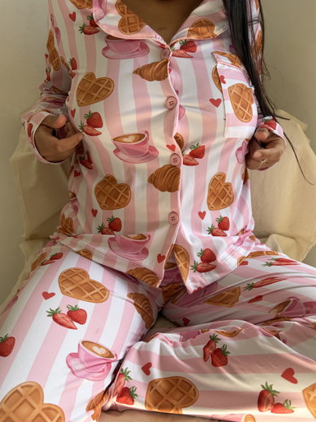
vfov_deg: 65.3
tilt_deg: -22.3
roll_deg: +1.1
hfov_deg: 51.4
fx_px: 328
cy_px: 213
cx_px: 156
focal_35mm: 27
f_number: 1.6
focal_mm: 5.96
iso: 40
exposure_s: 1/253
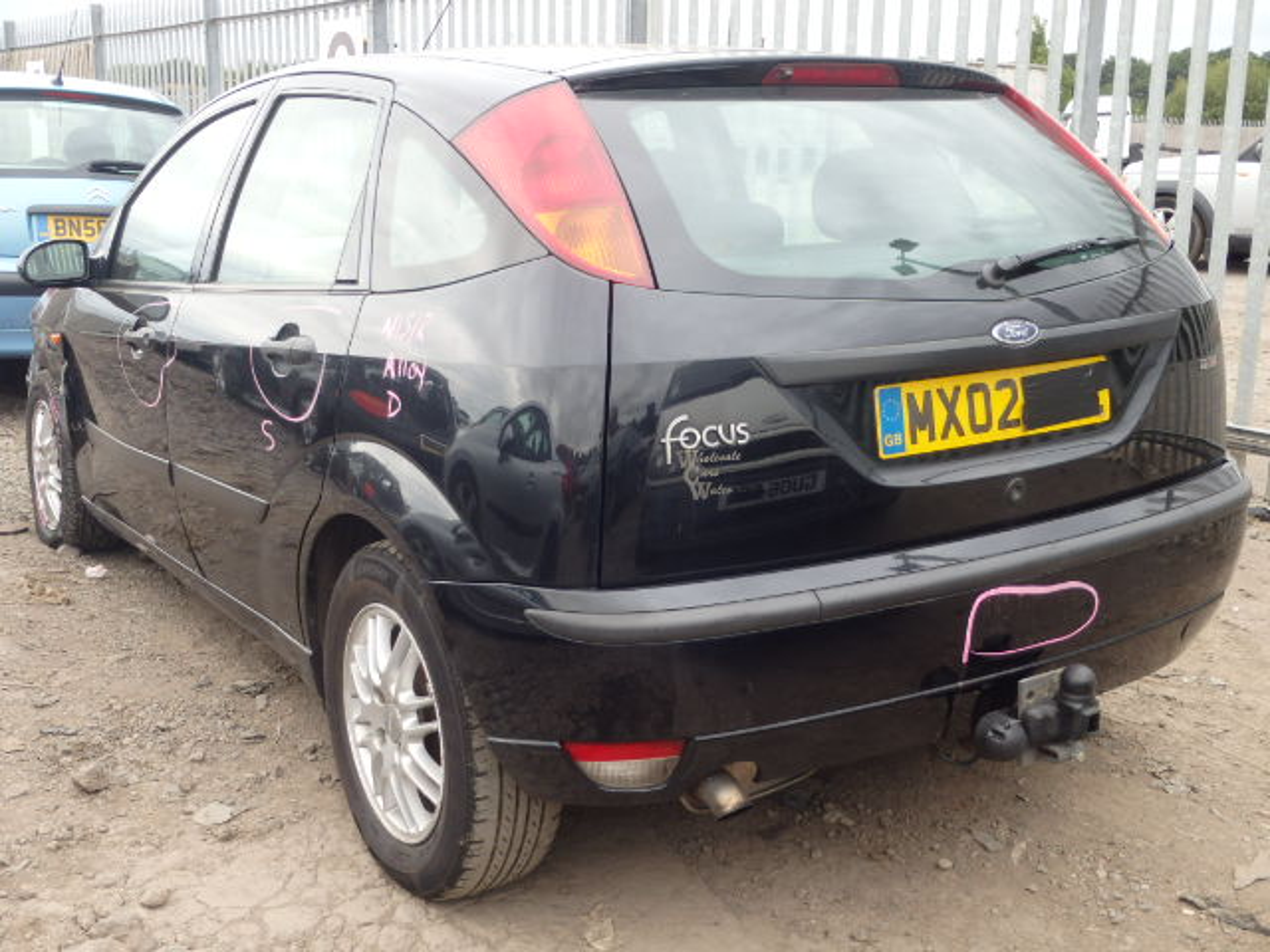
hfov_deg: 46.8
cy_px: 476
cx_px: 635
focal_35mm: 40
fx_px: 1468
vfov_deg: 36.0
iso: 125
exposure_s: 1/80
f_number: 4.7
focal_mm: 7.3
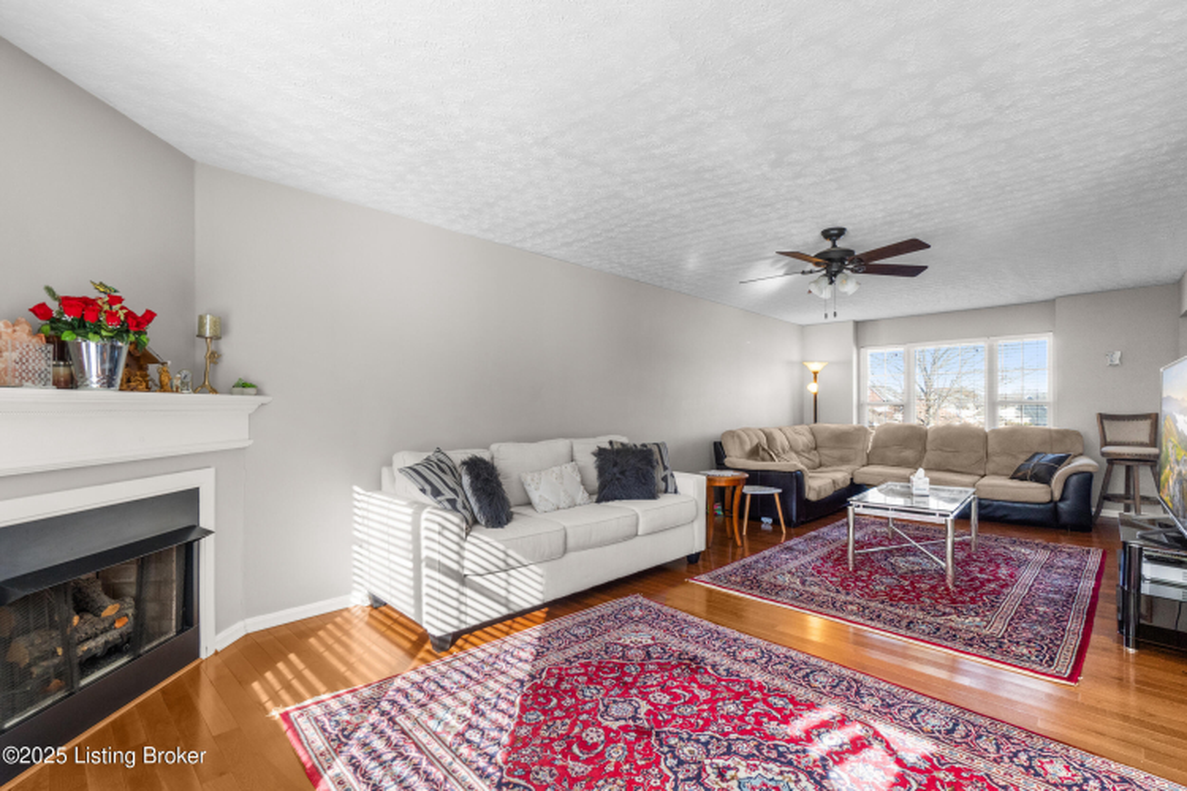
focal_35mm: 15
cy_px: 396
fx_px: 495
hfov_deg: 100.4
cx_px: 594
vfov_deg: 77.3
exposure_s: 1/50
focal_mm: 10
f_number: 8
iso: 400
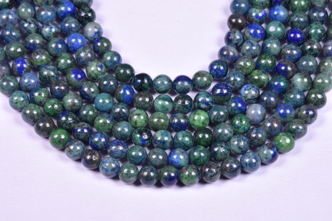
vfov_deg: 6.5
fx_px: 1937
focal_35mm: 210
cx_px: 166
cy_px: 110
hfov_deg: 9.8
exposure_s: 1/125
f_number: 22
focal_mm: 140
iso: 320
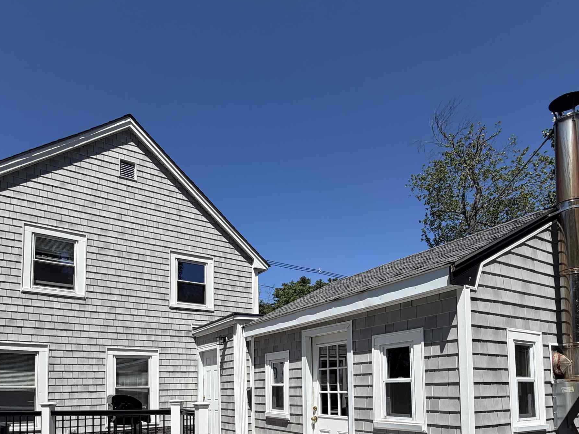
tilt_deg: +4.5
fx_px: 401
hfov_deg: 71.3
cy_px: 358
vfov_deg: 52.4
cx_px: 254
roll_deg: +1.7
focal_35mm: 24
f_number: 2.2
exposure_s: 1/1211
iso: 20
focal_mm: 2.22
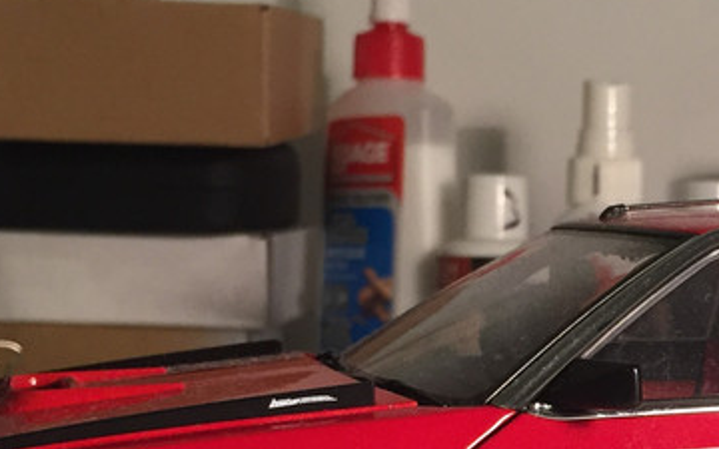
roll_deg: -0.7
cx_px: 670
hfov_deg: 22.2
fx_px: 1783
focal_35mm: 91
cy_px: 433
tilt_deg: -4.2
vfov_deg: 14.2
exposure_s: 1/30
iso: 40
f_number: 2.2
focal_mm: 4.15
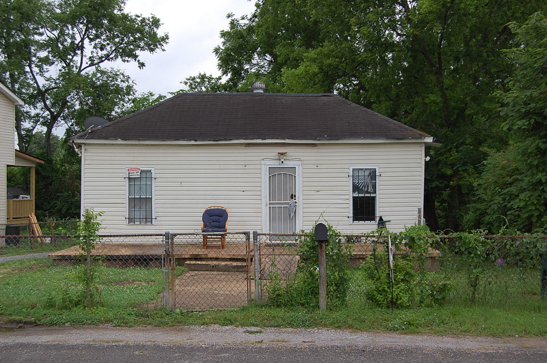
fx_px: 638
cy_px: 182
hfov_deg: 46.4
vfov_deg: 31.8
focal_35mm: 42
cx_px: 274
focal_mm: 28
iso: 200
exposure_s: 1/160
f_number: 6.3
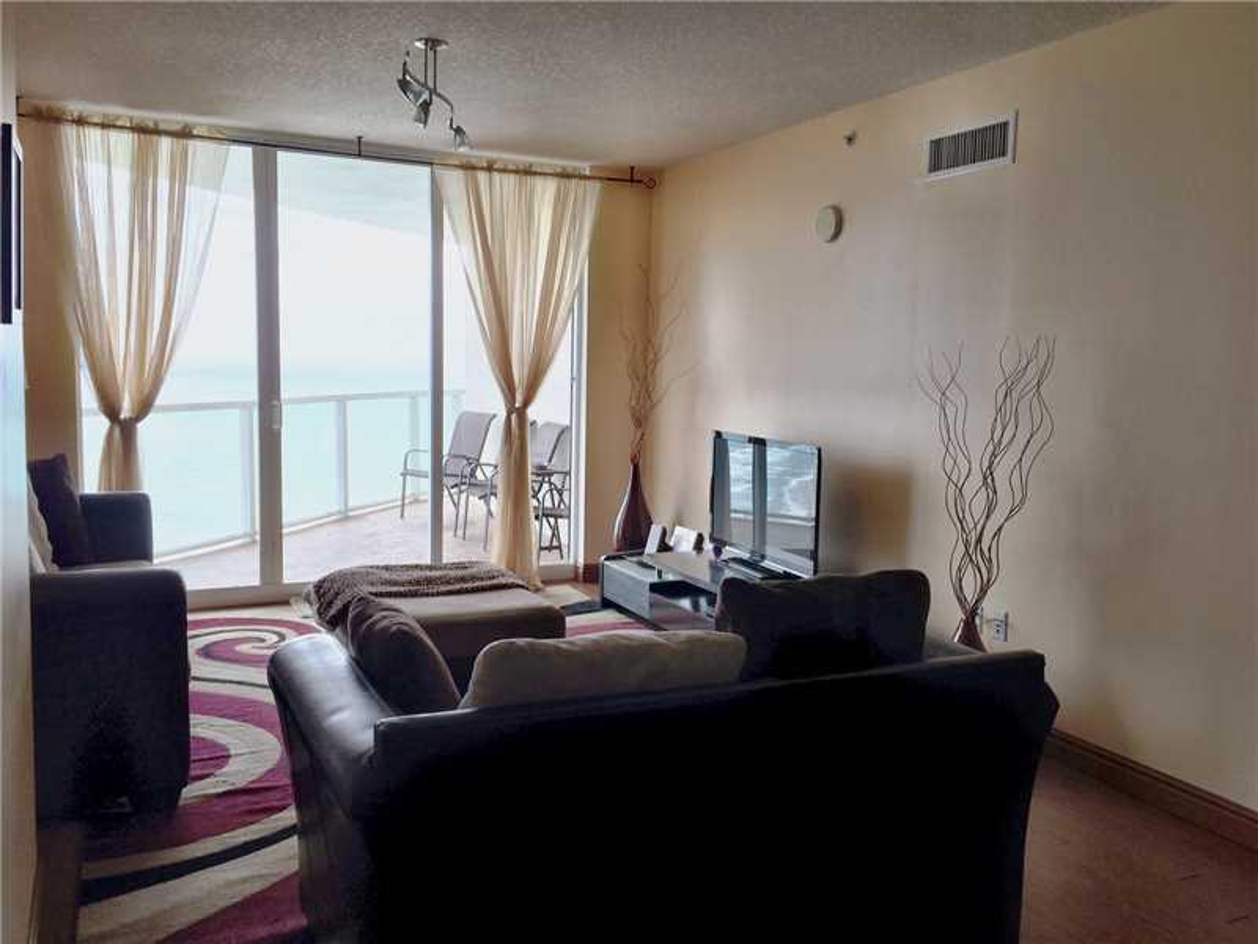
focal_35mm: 29
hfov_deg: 61.7
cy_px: 472
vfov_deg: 48.2
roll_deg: -0.6
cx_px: 629
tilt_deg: -5.2
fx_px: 1054
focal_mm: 4.15
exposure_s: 1/120
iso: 40
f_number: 2.2
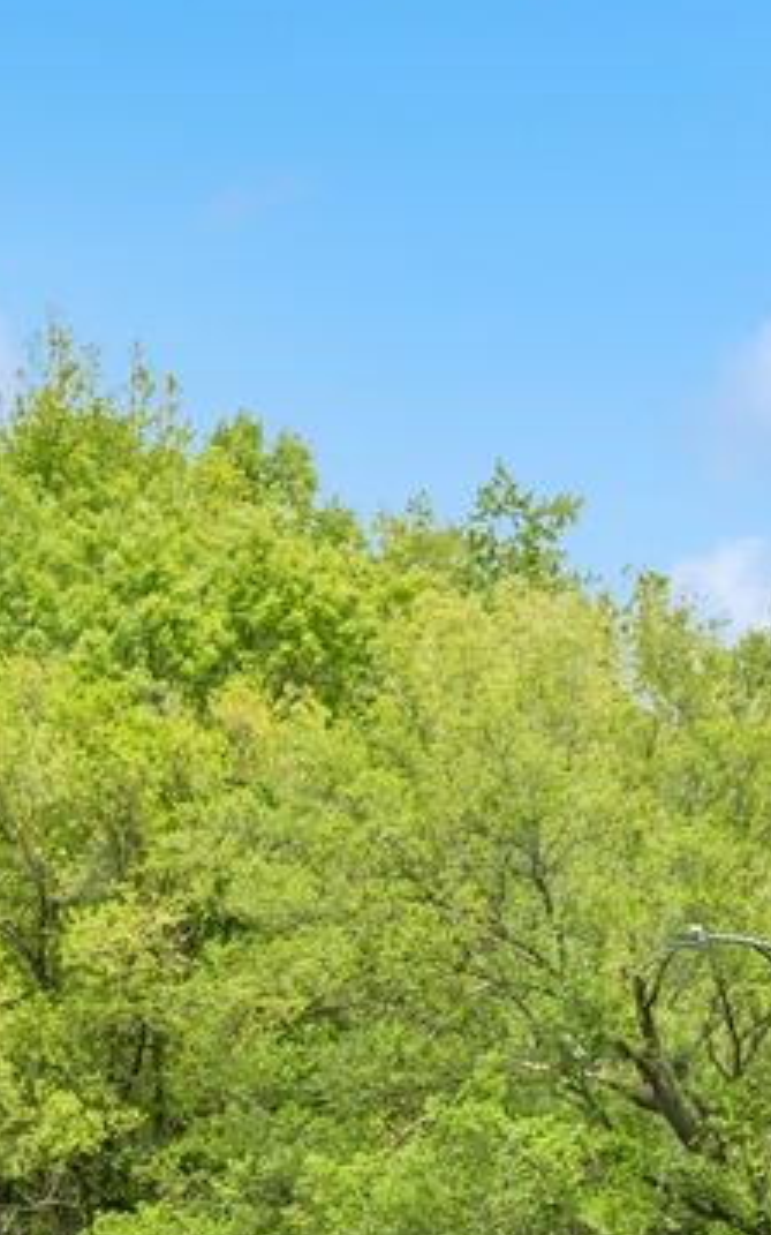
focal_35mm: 102
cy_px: 827
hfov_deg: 12.8
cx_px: 555
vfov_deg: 20.3
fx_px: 3431
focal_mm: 22
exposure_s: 1/50
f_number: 11
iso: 100
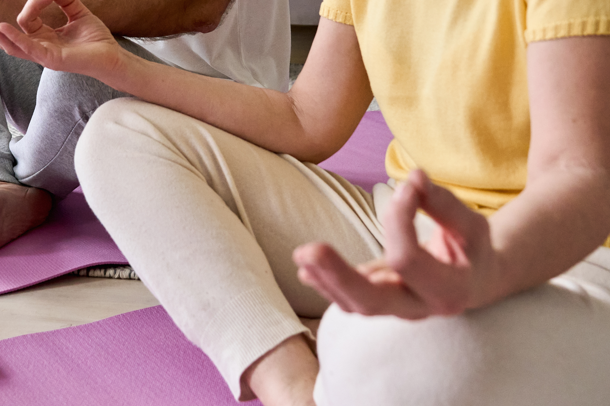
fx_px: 1135
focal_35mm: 67
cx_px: 145
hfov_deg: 29.6
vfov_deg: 19.7
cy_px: 8
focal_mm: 32
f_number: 4
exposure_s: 1/80
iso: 2500
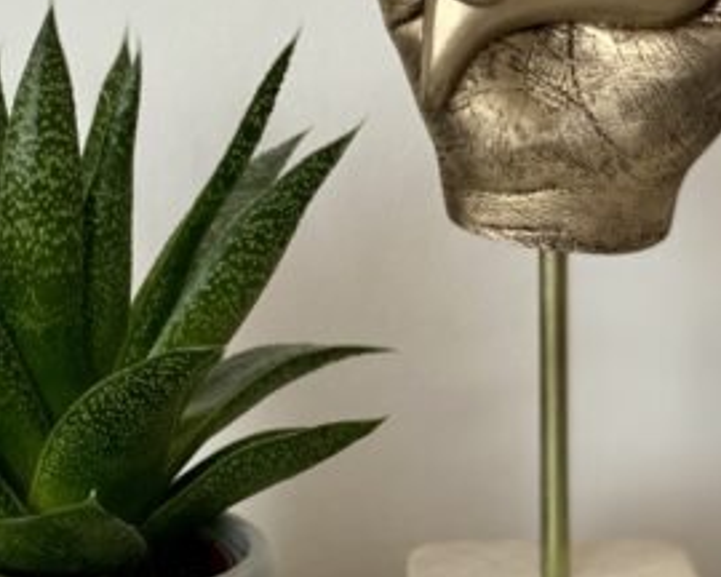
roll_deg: -0.3
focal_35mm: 113
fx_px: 2411
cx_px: 299
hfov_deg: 17.0
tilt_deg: -9.8
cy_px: 272
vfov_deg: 13.6
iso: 200
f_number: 2
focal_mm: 6
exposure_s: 1/40
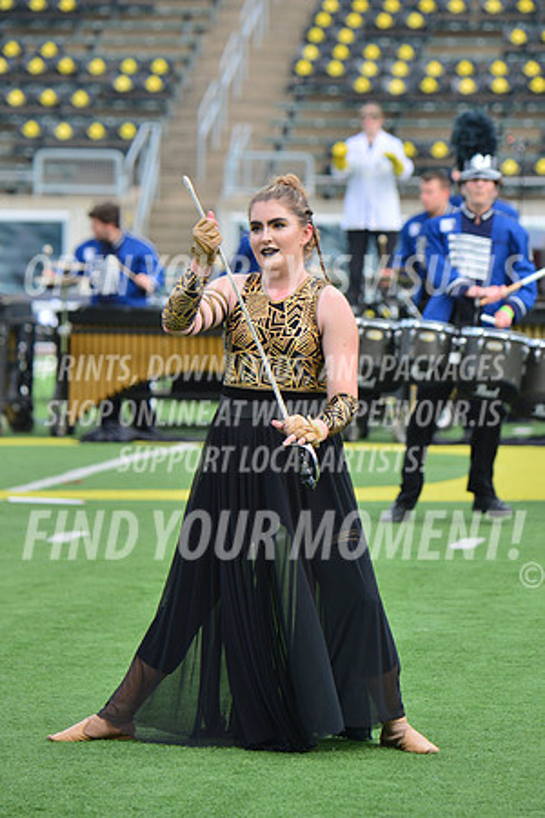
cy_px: 409
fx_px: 4428
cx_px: 272
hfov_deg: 7.0
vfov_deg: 10.5
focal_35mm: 195
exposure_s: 1/640
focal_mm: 195
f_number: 5.6
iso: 200
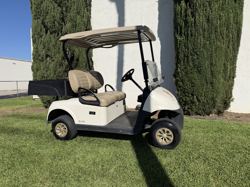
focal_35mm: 24
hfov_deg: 71.6
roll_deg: +0.2
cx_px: 125
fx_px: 173
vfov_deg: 56.8
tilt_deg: -5.3
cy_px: 94
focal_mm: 6.76
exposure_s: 1/9091
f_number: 1.78
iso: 80
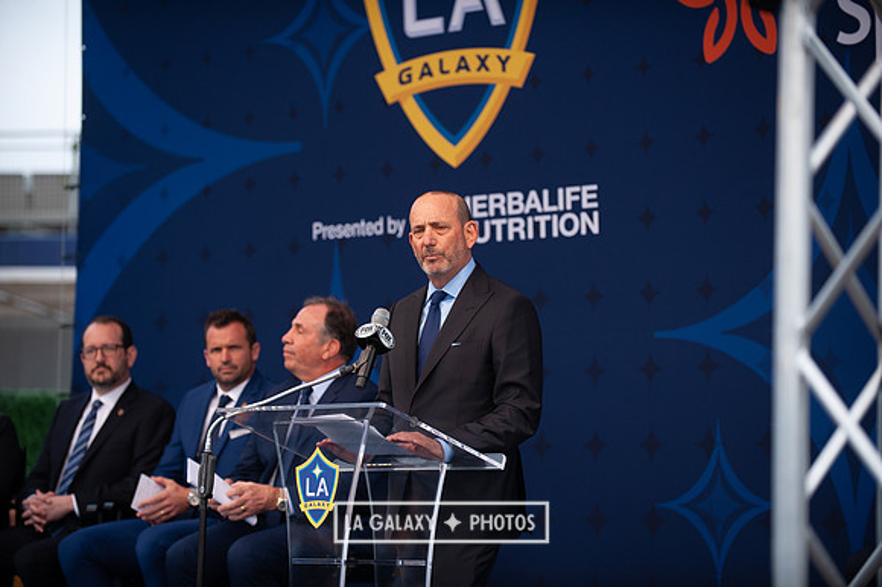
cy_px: 294
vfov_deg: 11.0
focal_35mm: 125
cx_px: 441
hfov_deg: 16.4
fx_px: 3061
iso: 400
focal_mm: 125
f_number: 2.8
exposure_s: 1/1250
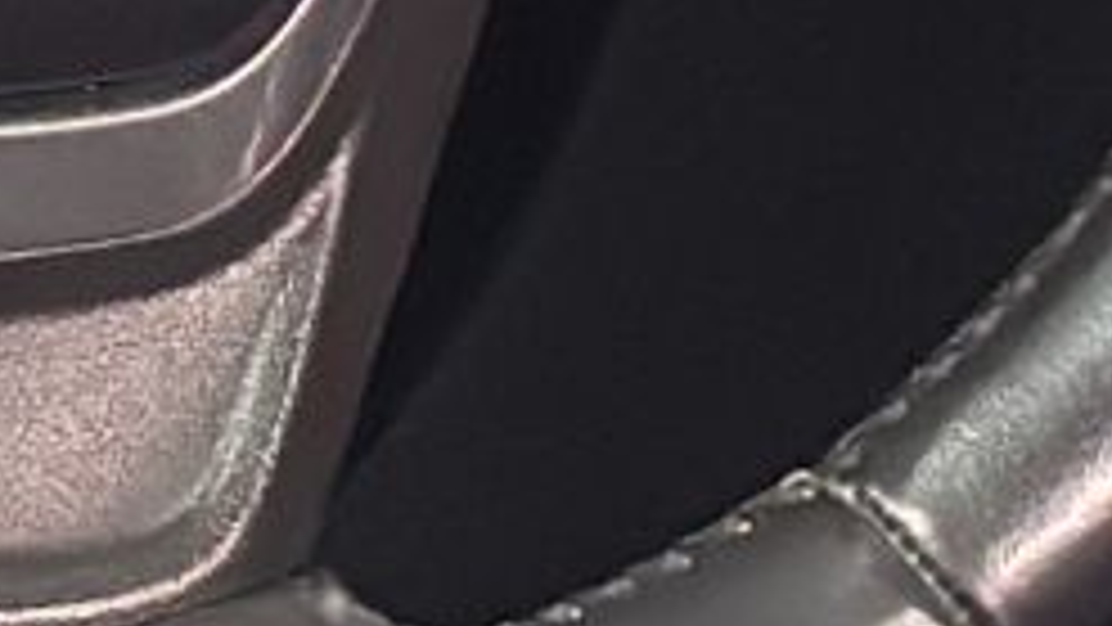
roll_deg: -0.3
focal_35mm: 406
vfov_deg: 3.0
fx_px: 11973
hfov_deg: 5.3
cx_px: 828
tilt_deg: -21.8
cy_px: -374
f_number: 1.78
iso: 640
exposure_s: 1/40
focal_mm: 6.86
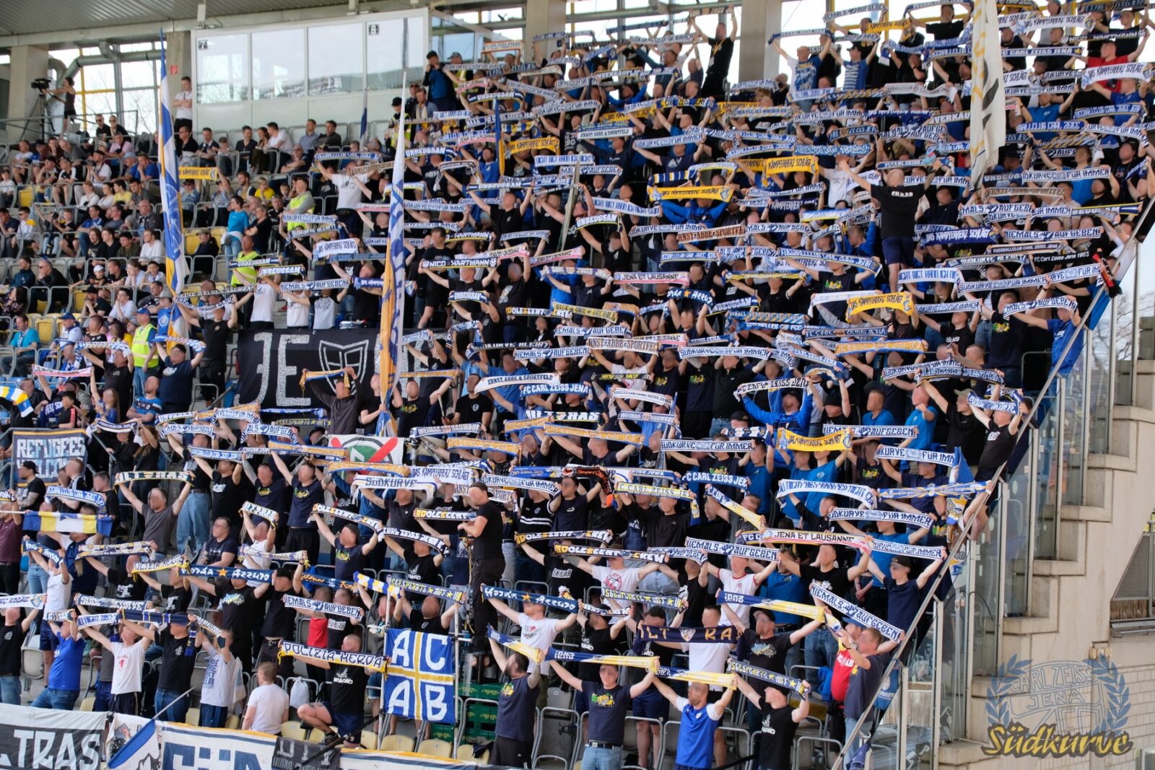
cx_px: 578
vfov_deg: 22.6
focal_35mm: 60
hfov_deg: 33.4
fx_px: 1925
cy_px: 385
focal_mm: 39.7
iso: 400
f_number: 5.6
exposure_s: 1/200
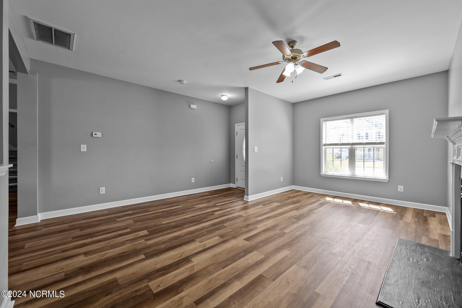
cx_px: 231
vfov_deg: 81.2
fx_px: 180
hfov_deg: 104.3
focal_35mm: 14
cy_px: 154
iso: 64
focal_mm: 14
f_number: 7.1
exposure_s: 1
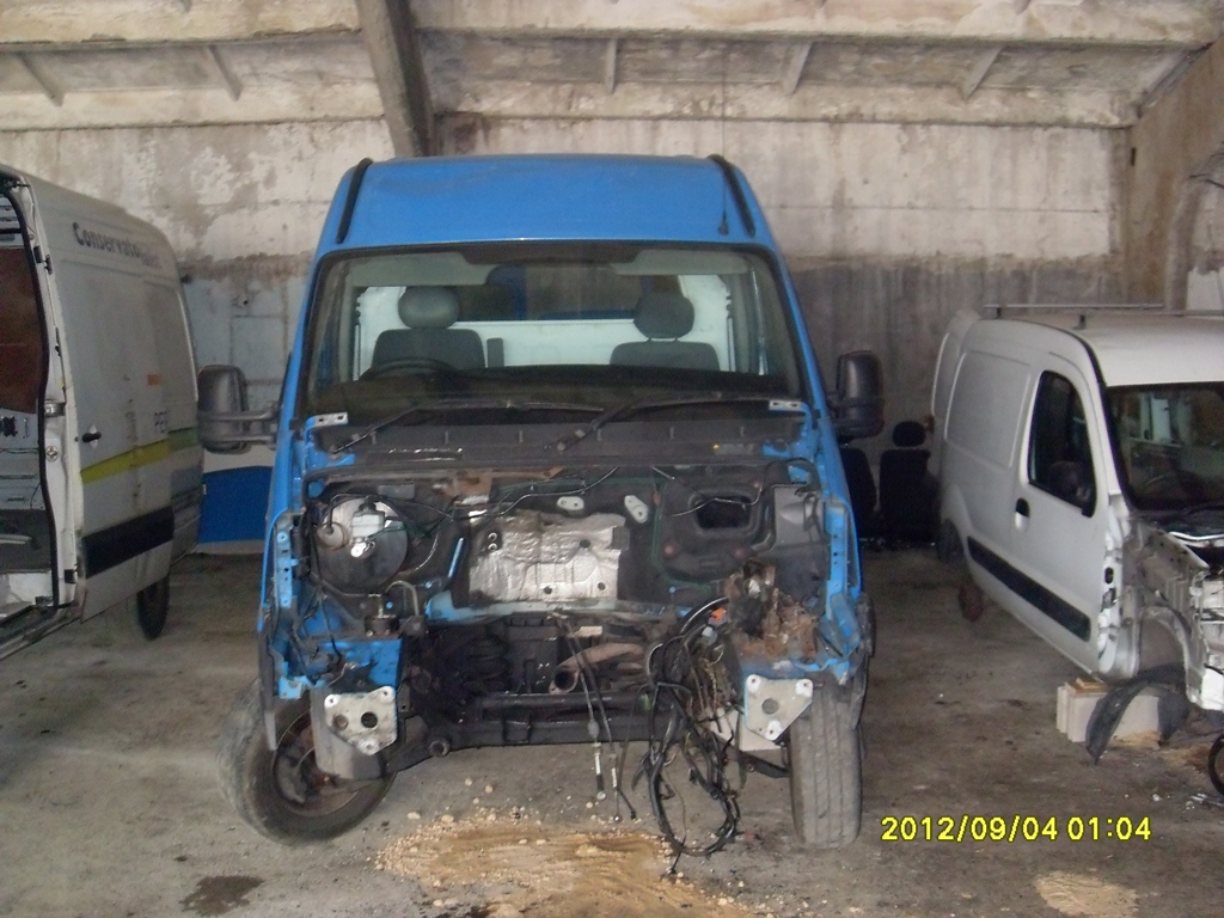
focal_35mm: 37
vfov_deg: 38.7
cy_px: 459
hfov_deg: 50.1
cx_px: 612
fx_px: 1308
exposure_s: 1/45
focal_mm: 6.3
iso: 400
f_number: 2.8
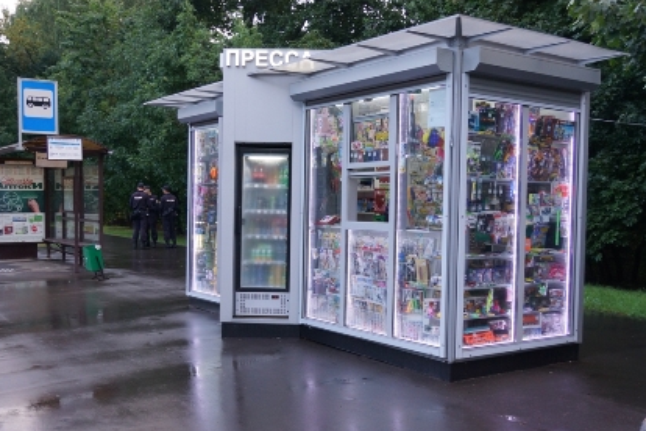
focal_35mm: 39
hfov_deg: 49.6
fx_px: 700
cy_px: 227
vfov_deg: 34.2
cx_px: 326
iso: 400
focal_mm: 24
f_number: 4.5
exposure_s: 1/80
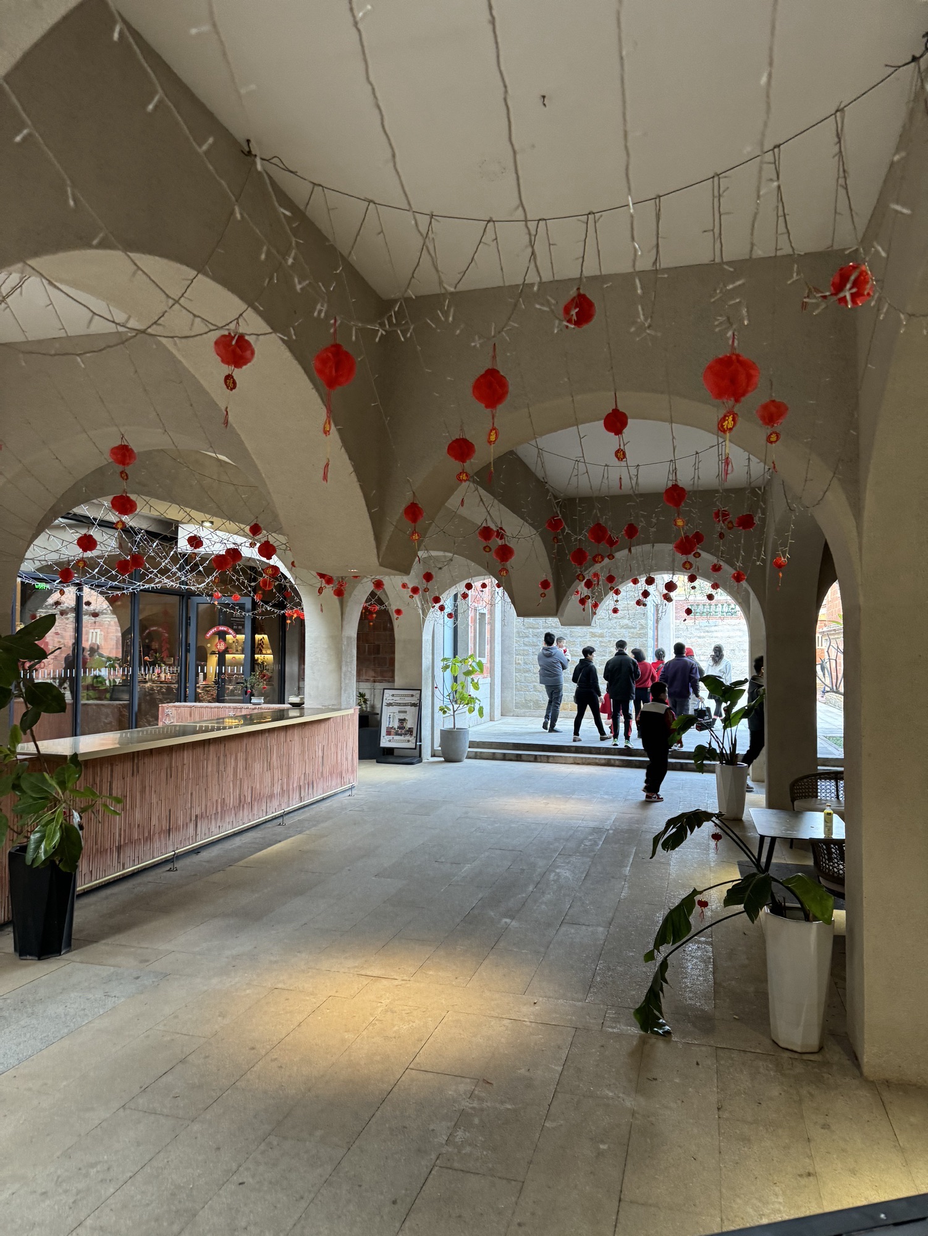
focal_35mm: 24
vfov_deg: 71.6
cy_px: 618
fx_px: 857
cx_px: 464
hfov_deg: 56.9
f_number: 1.78
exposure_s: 1/50
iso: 250
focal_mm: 6.86
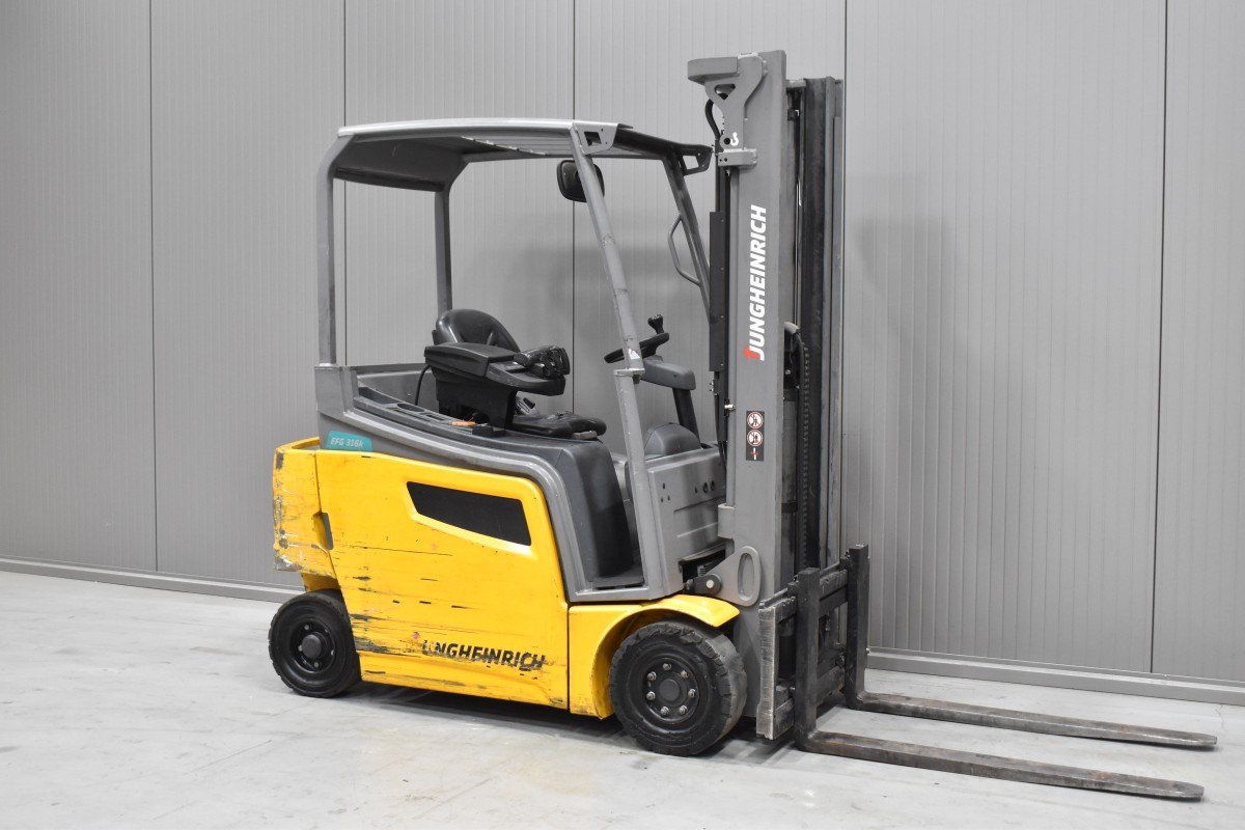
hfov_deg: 47.9
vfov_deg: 33.0
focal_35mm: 40
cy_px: 415
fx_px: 1401
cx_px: 622
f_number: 5
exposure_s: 1/30
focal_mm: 27
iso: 1600
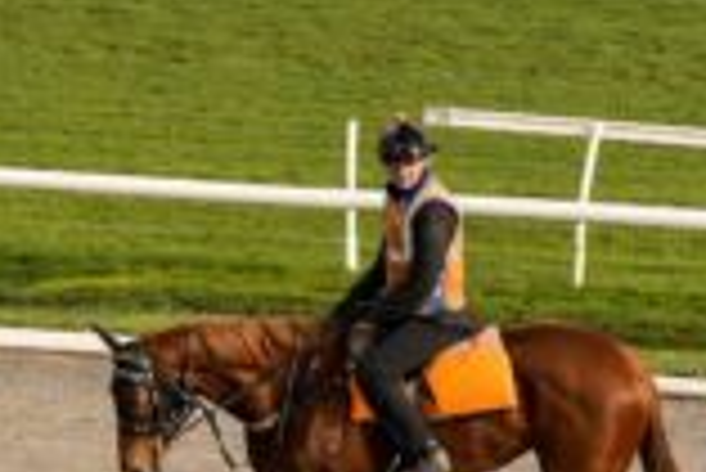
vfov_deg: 4.8
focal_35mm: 286
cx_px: 207
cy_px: 573
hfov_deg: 7.2
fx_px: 5614
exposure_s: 1/400
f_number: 4.5
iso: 80
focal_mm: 70
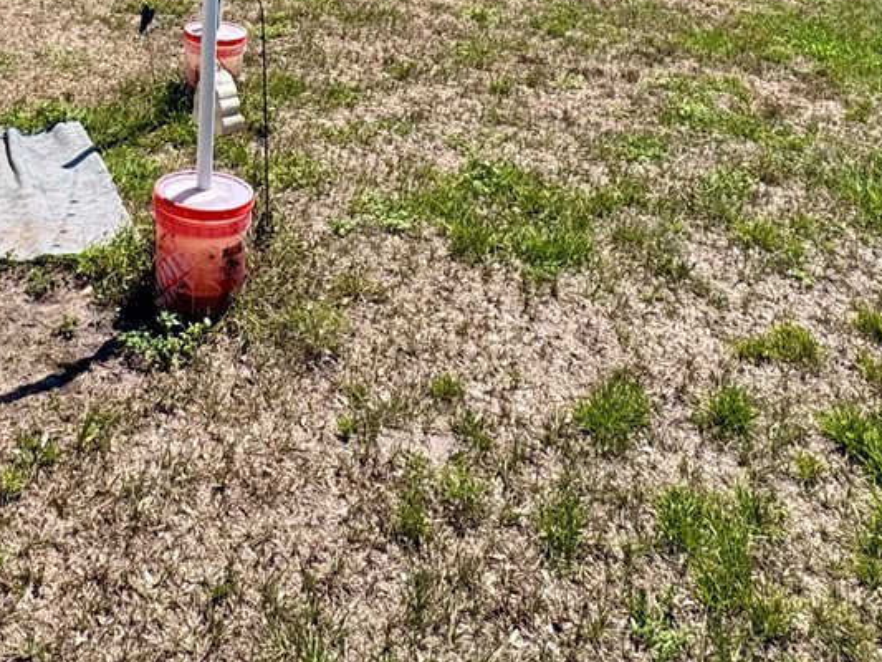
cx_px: 179
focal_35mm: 42
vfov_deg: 26.2
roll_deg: +0.0
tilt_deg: +3.3
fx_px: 1070
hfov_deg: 42.8
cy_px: -303
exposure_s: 1/1323
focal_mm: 2.22
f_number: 2.2
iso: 50
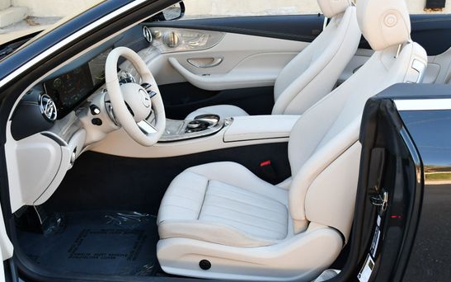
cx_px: 225
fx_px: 529
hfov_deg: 46.2
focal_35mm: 43
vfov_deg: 29.9
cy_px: 139
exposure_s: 1/250
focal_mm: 18
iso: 400
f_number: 4
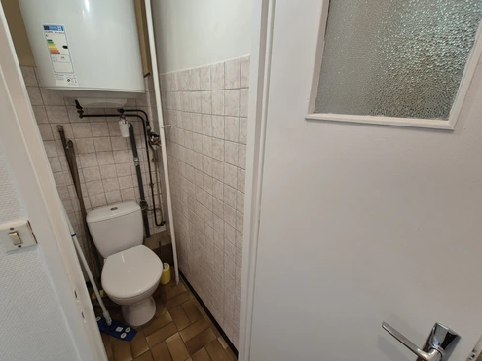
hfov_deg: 102.1
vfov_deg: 85.6
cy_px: 181
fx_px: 195
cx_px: 242
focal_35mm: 14
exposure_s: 1/50
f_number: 2.2
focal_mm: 2.2
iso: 80
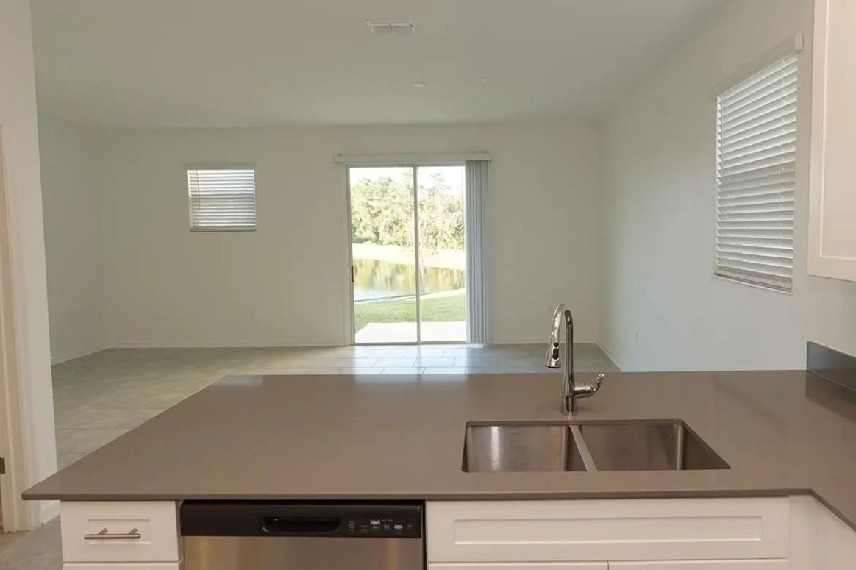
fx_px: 539
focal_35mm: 23
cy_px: 262
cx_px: 481
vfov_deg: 55.6
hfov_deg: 76.6
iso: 250
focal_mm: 11
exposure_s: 1/60
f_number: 4.5
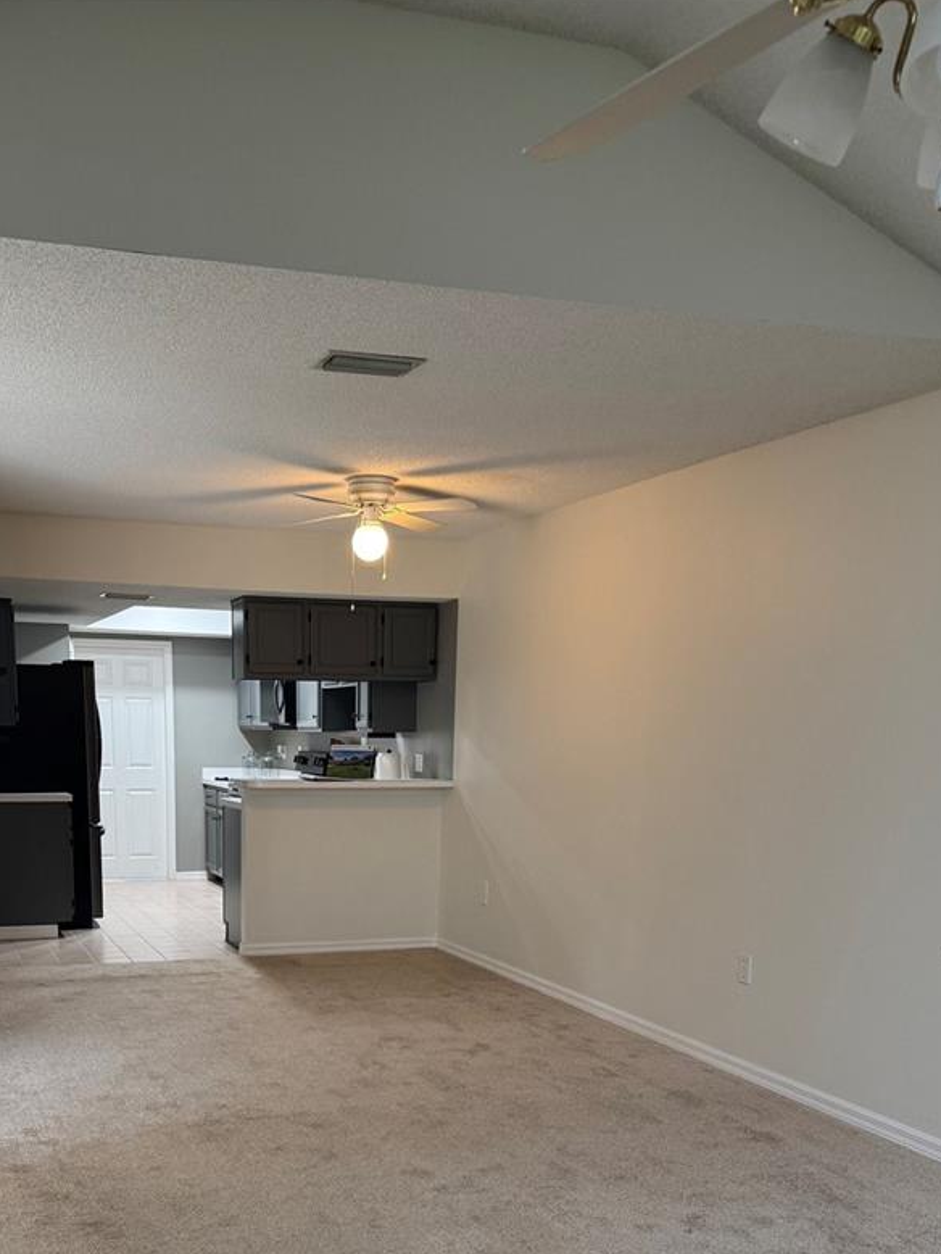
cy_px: 957
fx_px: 1340
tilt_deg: -9.4
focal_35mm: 37
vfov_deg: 48.0
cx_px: 335
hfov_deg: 38.4
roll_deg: -1.7
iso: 160
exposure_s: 1/60
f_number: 1.78
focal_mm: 6.76
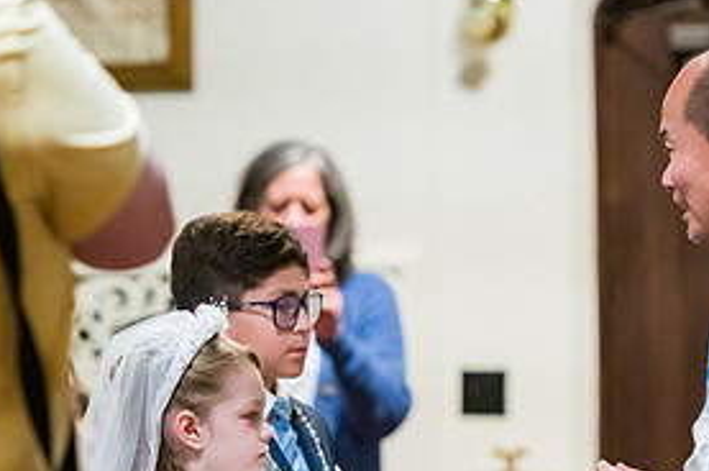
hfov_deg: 7.9
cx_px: 407
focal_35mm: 262
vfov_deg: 5.2
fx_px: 5154
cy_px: 399
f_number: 3.2
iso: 6400
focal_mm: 125
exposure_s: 1/250
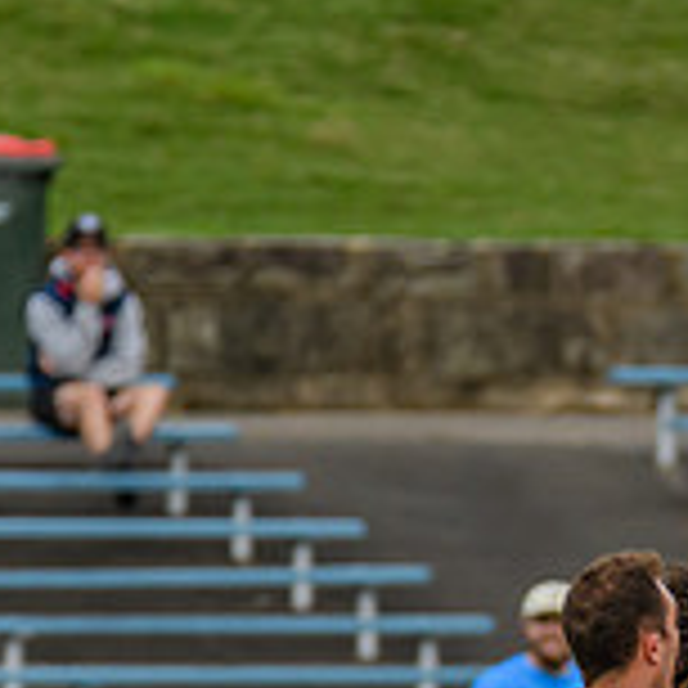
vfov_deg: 1.0
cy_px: 617
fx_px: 39036
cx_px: 979
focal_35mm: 1736
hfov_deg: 1.0
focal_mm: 420
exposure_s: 1/2500
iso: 800
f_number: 6.3
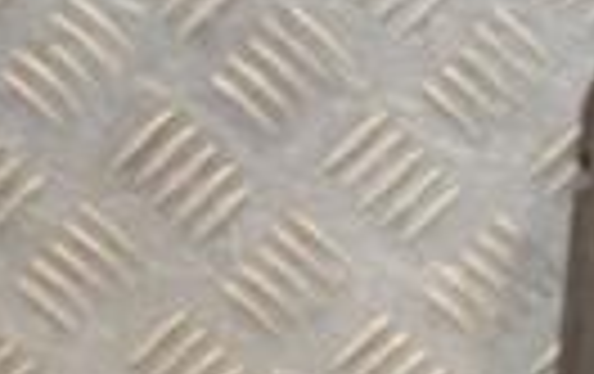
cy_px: 586
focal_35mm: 222
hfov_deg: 9.2
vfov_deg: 5.9
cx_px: 873
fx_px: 3600
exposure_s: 1/200
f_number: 5
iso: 800
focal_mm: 32
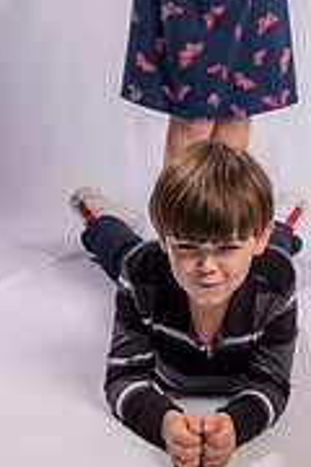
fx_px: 1425
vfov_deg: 18.3
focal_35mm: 110
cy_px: 44
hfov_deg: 12.4
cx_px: 223
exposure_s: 1/160
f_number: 5
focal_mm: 44
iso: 125
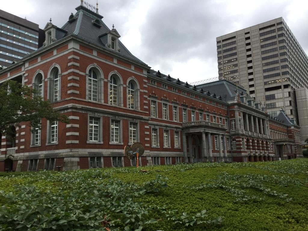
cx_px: 154
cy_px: 116
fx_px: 276
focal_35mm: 31
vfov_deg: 45.4
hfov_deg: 58.4
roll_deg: +0.9
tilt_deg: +8.2
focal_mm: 3.3
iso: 32
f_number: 2.4
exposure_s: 1/50
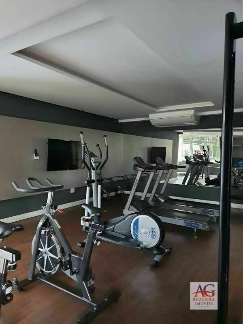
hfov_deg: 56.8
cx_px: 122
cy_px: 162
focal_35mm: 24
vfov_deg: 71.6
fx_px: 225
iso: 500
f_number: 1.8
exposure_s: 1/20
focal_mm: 5.23
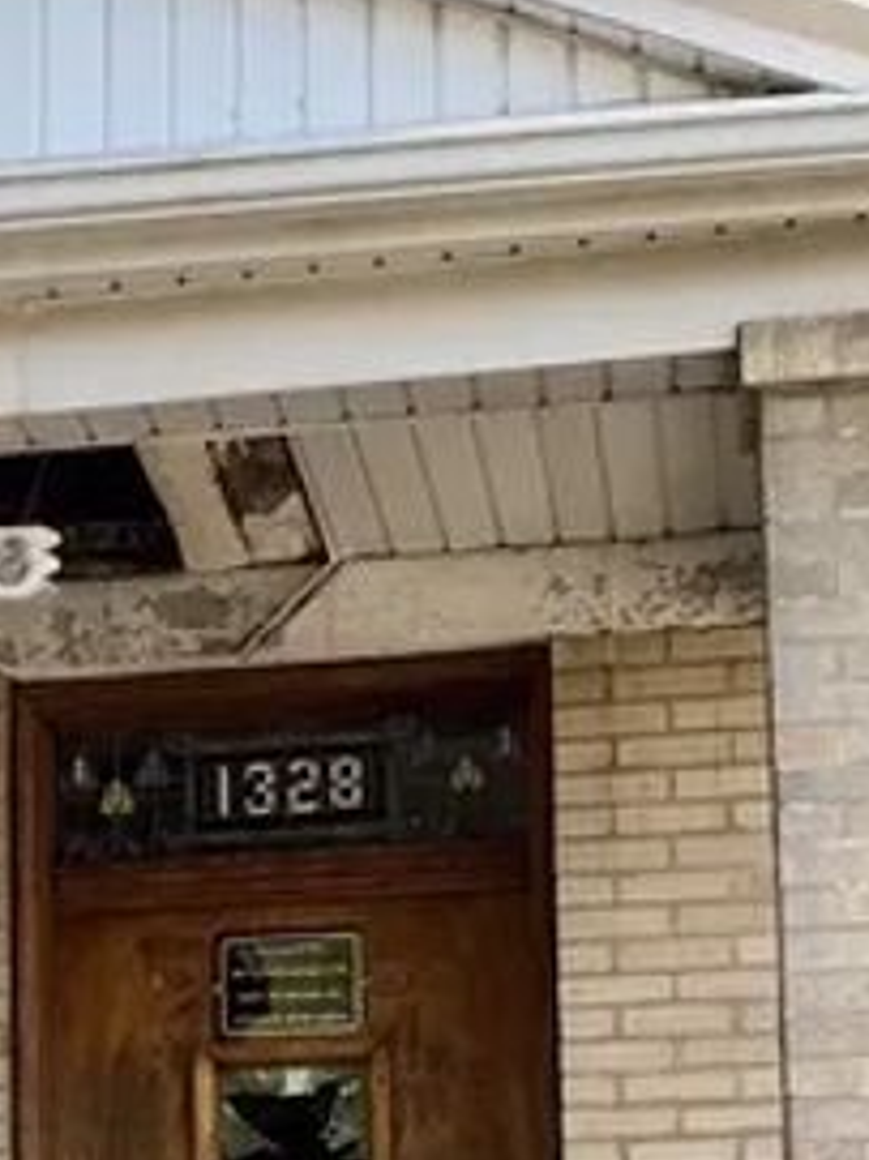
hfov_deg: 10.8
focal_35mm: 131
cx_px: -484
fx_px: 4388
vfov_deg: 14.6
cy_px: 1325
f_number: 1.8
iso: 32
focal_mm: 4.25
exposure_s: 1/190
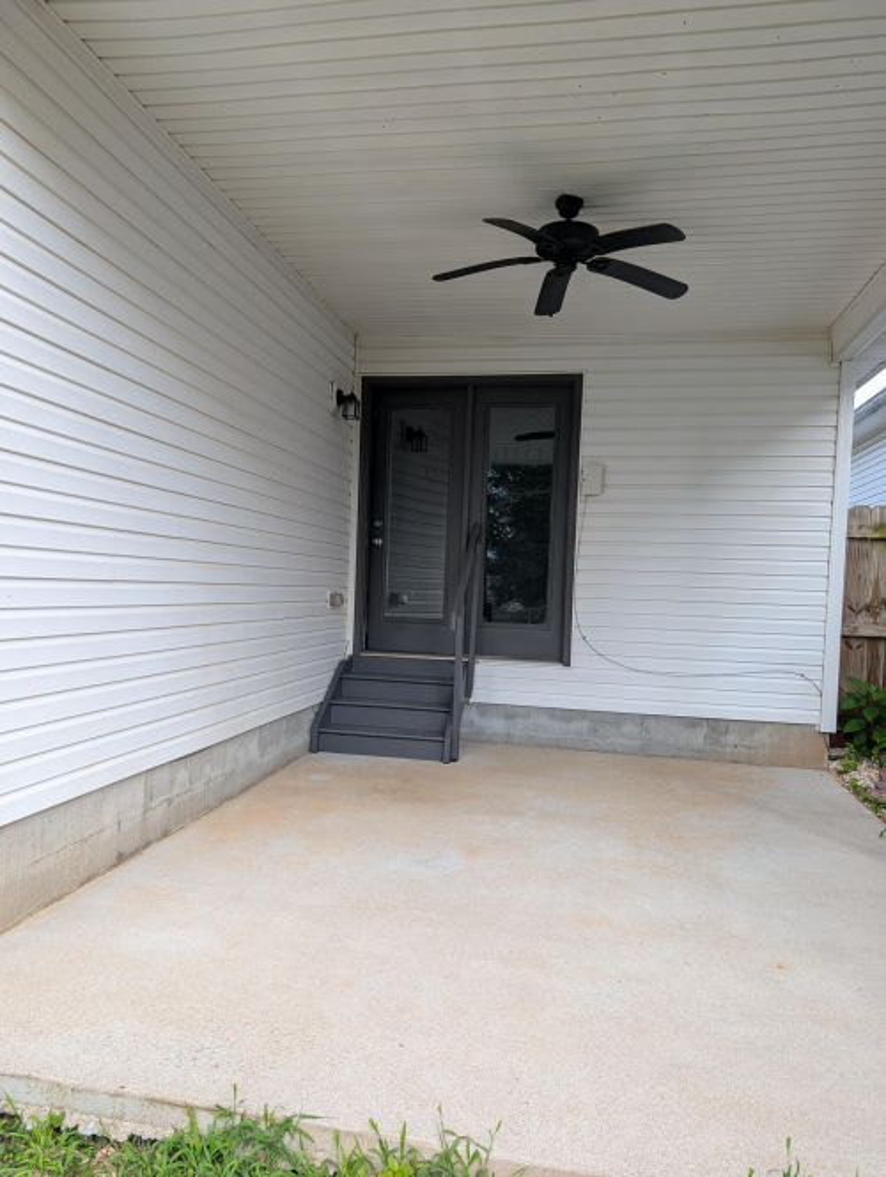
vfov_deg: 71.5
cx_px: 443
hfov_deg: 56.9
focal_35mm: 24
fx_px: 817
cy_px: 588
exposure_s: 1/433
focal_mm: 6.9
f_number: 1.68
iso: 29
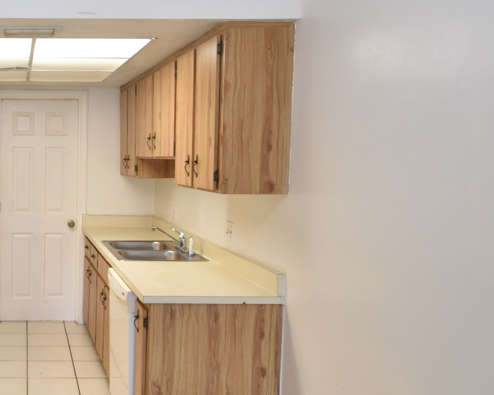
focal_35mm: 38
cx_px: 29
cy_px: 197
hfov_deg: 42.9
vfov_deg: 39.2
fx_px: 556
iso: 800
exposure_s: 1/60
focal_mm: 10
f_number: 3.5
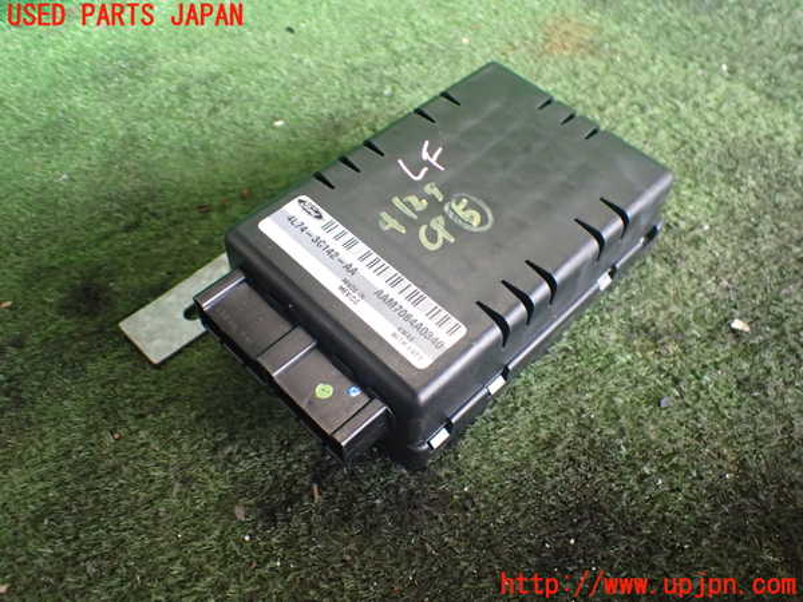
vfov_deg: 46.8
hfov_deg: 60.0
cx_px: 402
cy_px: 301
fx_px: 696
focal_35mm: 30
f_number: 2.3
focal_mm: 5.4
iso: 640
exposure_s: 1/125
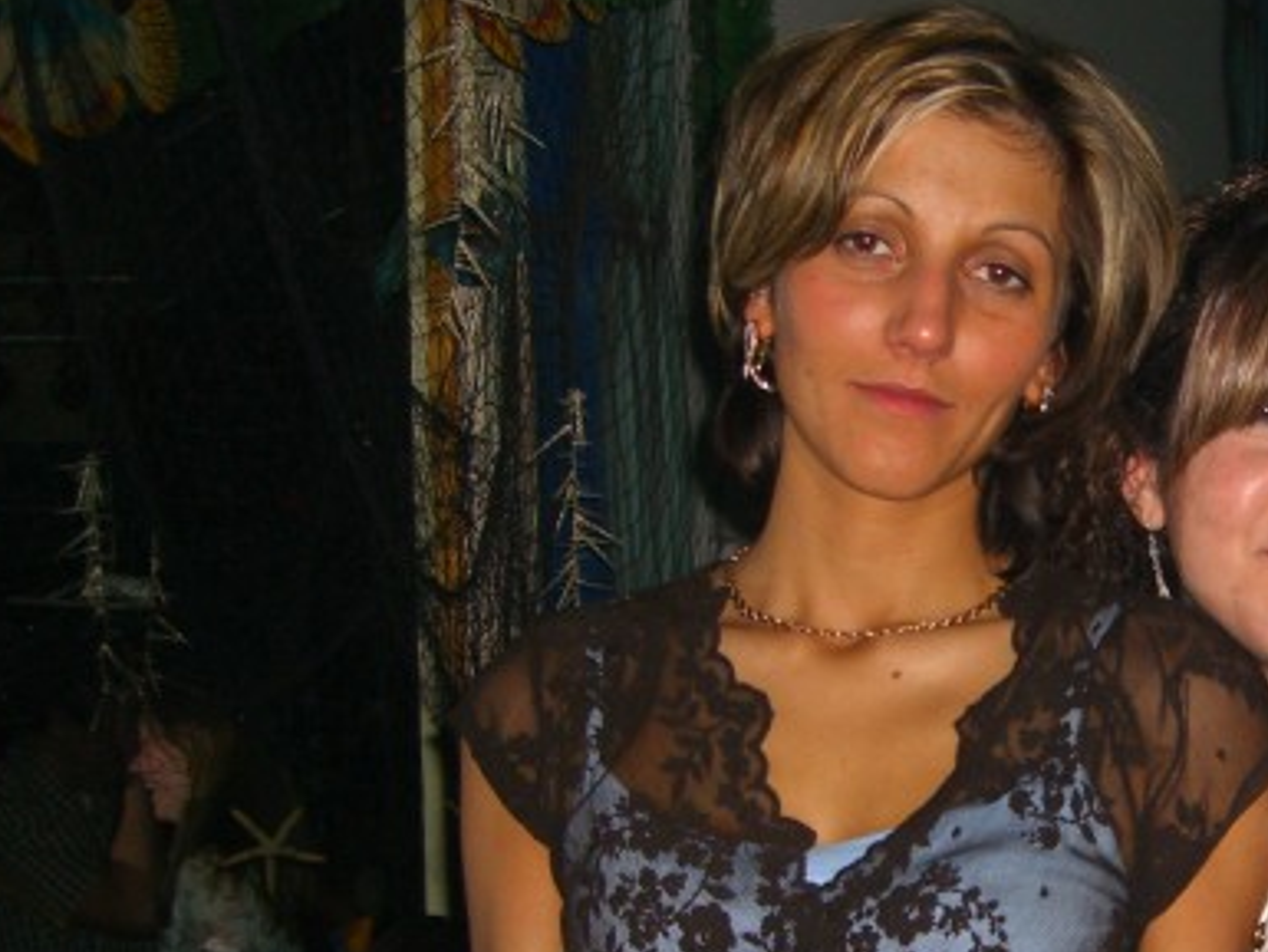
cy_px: 744
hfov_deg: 24.1
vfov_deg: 18.5
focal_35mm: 79
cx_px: 1113
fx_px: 2895
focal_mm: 7.9
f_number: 2.8
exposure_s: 1/60
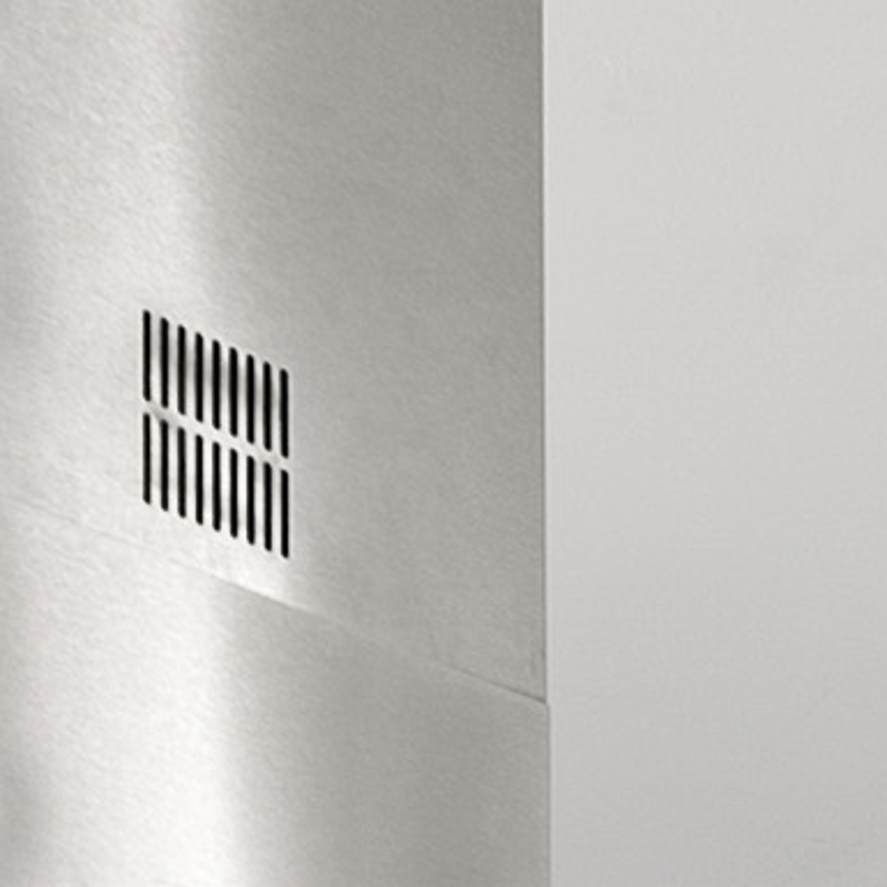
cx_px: 1504
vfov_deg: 10.1
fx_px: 3798
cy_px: 2594
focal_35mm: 131
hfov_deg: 12.4
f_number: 6.3
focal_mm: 14
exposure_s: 1/13
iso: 320
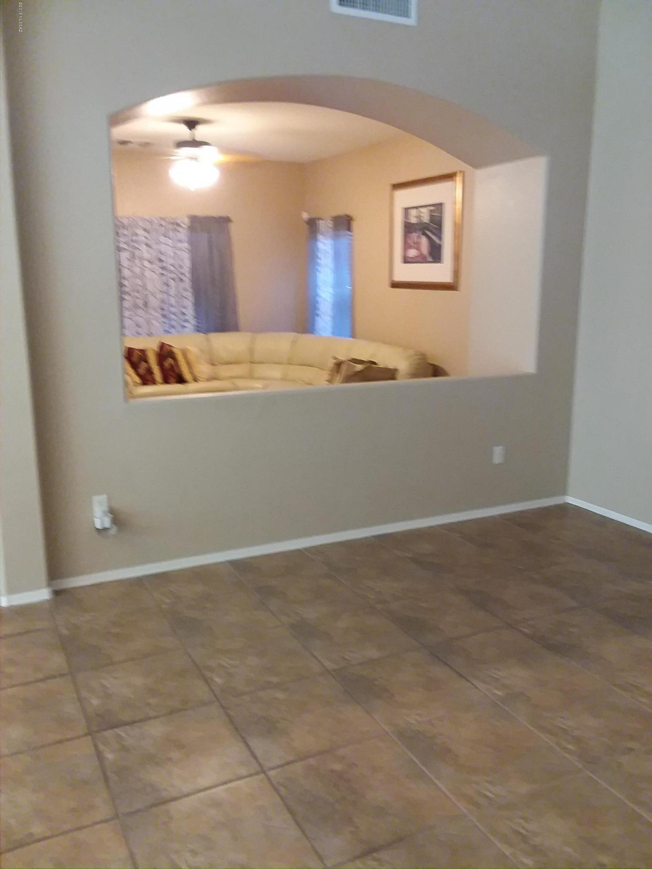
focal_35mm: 29
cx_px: 326
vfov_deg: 61.7
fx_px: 728
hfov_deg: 48.2
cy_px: 434
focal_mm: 2.47
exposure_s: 1/17
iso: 160
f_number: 1.9
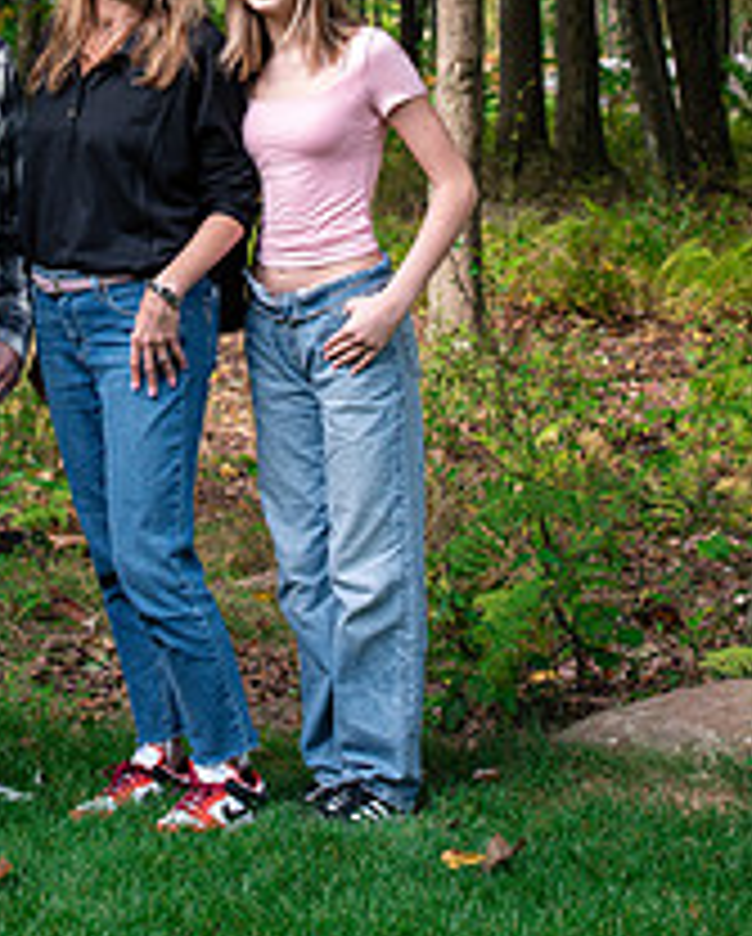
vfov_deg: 13.4
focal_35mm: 142
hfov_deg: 10.8
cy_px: 58
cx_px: 81
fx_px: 3942
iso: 640
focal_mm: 70
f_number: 6.3
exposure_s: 1/250
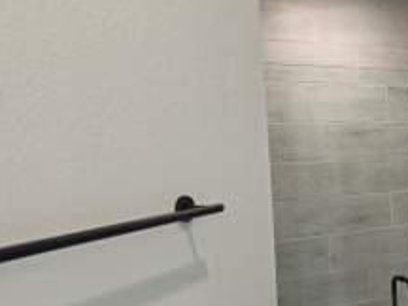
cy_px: 200
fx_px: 601
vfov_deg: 28.4
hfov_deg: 33.8
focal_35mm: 51
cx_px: 419
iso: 64
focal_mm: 6.5
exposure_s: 1/120
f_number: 1.4
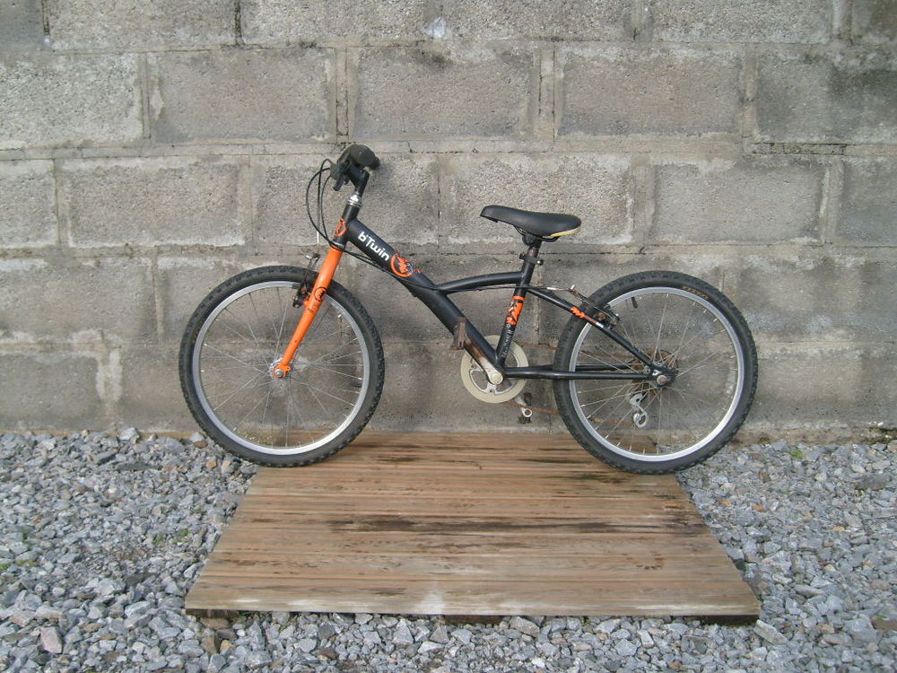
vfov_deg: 40.7
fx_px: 907
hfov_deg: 52.6
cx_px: 448
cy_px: 336
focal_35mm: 35
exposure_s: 1/90
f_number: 7.1
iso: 80
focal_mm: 5.8
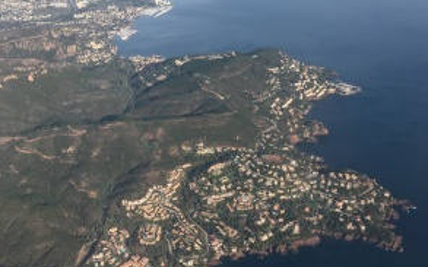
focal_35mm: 42
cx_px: 216
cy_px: 101
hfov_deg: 47.2
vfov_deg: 30.4
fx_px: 490
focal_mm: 4.15
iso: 25
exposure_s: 1/1054
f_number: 2.2
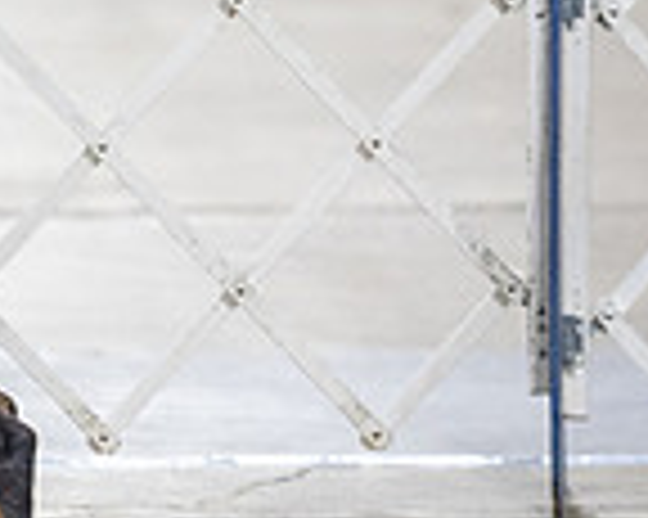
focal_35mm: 820
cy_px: -86
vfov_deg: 1.9
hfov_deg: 2.4
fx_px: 15716
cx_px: 1001
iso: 2500
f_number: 2.8
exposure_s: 1/200
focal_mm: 186
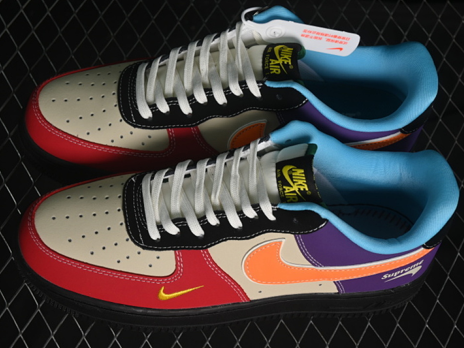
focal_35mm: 82
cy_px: 175
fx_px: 1099
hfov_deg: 23.8
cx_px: 238
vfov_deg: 18.0
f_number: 6.3
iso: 160
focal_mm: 50
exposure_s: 1/60
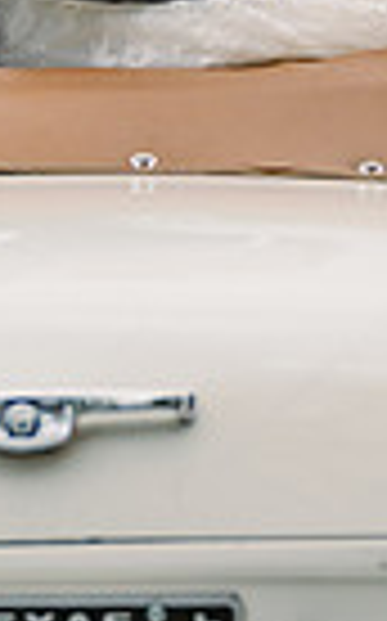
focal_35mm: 189
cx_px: 36
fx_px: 3196
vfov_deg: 11.0
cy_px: 86
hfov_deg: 6.9
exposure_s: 1/2500
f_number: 2.8
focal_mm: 57
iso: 500
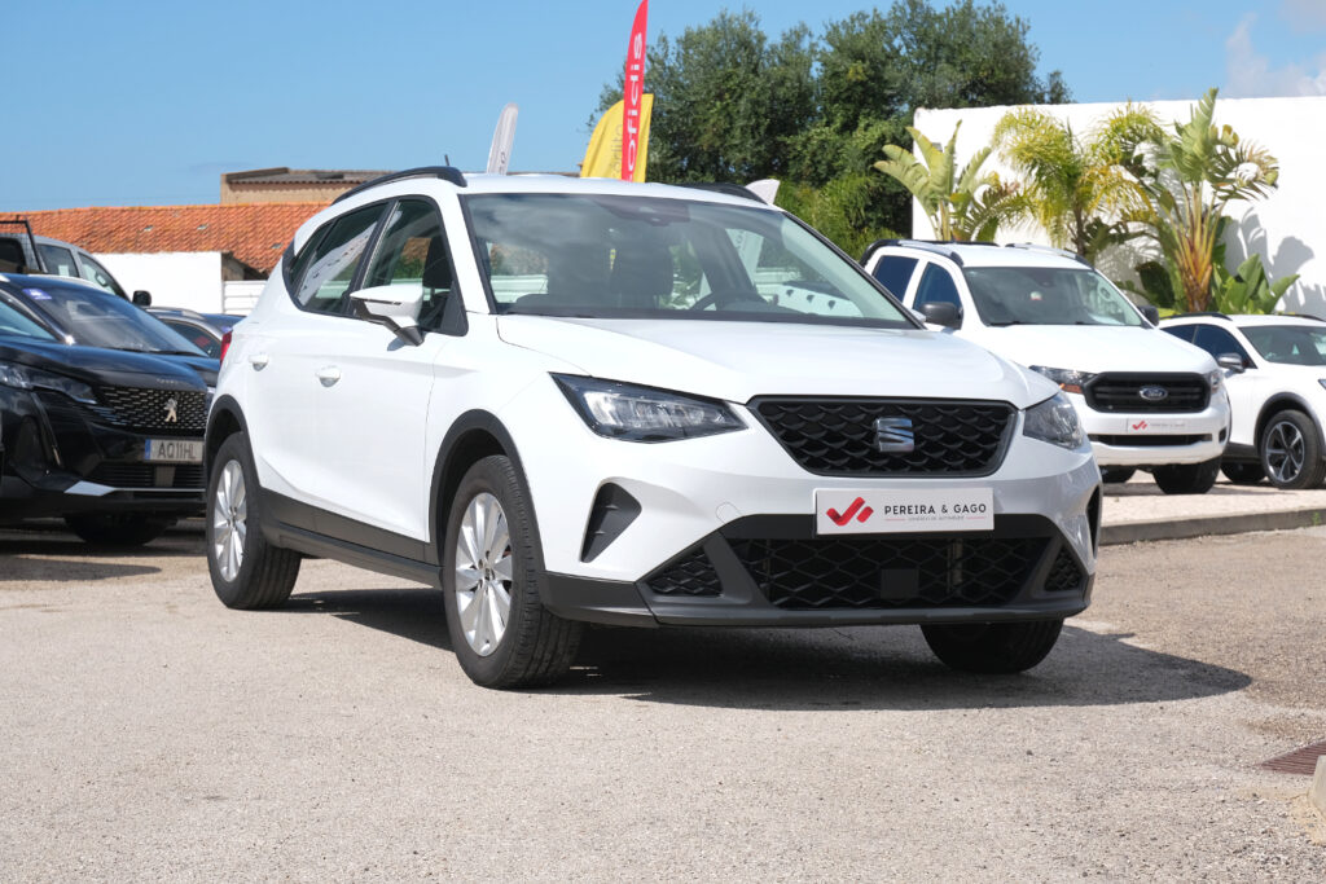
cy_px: 442
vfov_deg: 20.0
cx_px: 663
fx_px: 2505
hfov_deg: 29.7
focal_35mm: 68
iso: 160
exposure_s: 1/320
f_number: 9
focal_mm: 45
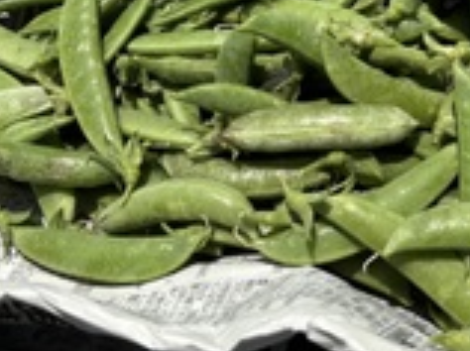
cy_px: 15
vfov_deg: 18.2
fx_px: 1071
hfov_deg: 23.3
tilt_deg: -62.8
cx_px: 513
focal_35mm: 79
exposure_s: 1/5952
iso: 50
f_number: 1.6
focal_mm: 5.96
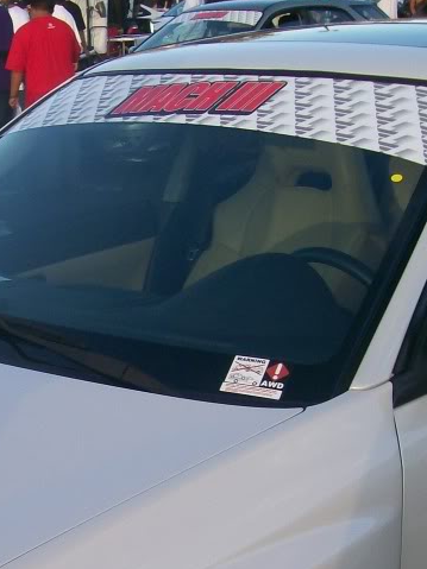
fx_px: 1267
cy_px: 583
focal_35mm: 77
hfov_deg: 18.7
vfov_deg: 24.1
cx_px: 27
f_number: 2.7
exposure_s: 1/368
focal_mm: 6
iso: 80
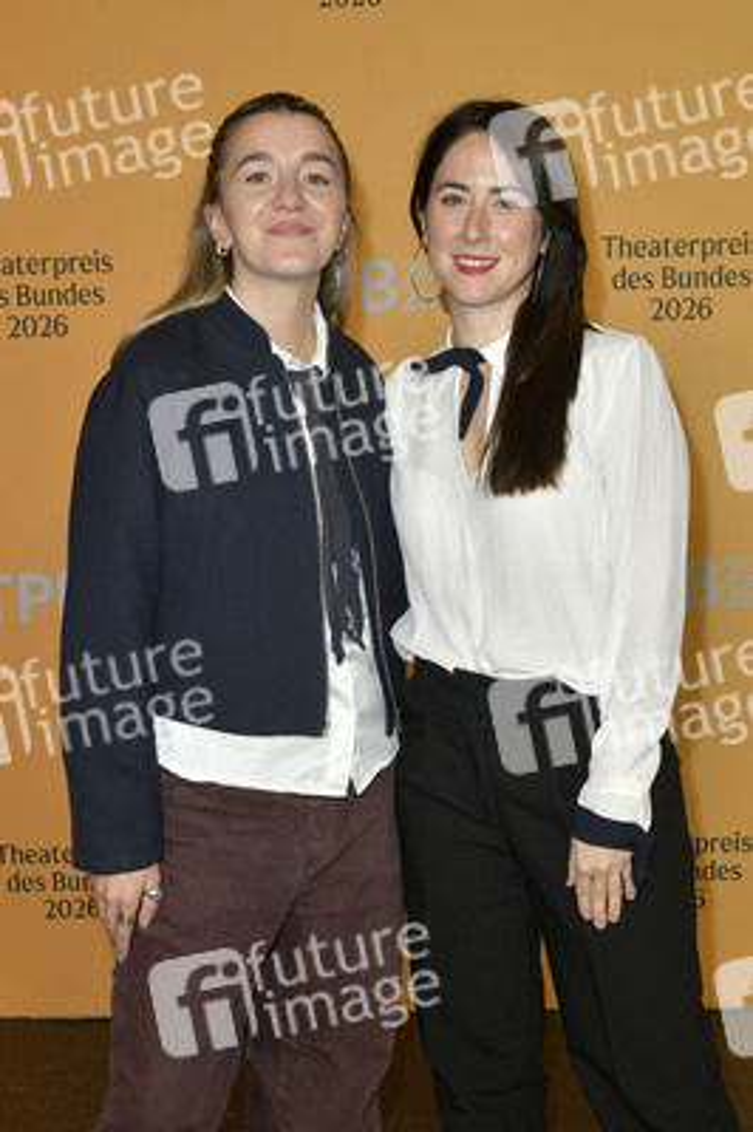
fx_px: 1320
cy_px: 566
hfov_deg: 31.8
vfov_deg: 46.4
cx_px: 376
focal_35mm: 42
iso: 500
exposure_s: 1/200
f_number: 6.3
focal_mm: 42
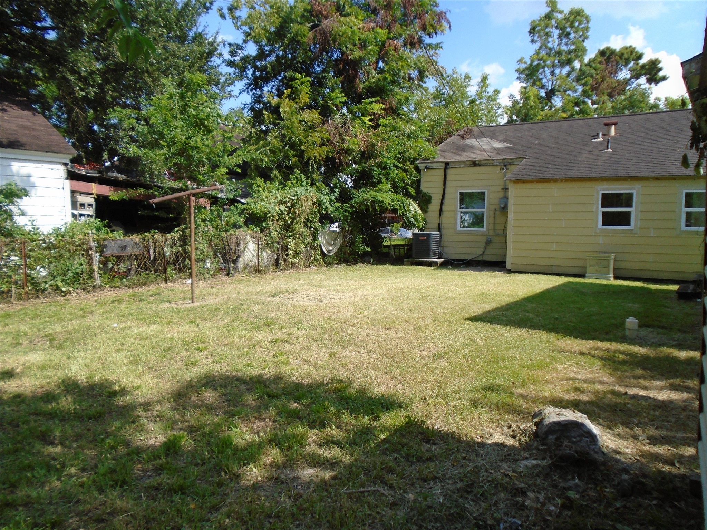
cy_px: 265
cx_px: 354
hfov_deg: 67.3
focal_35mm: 26
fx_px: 531
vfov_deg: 53.1
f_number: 3.2
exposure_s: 1/640
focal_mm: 4.6
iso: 100
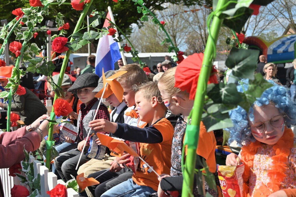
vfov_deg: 29.8
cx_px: 148
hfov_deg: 43.6
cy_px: 98
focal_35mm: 45
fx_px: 370
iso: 100
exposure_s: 1/400
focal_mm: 45
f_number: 7.1
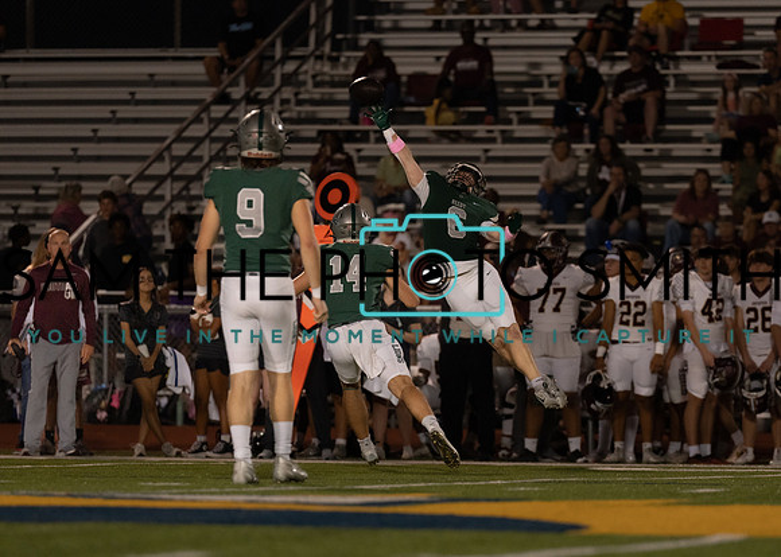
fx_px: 7089
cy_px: 383
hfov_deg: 6.3
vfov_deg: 4.5
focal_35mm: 320
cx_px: 495
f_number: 2.8
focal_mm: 200
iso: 1000
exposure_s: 1/1000
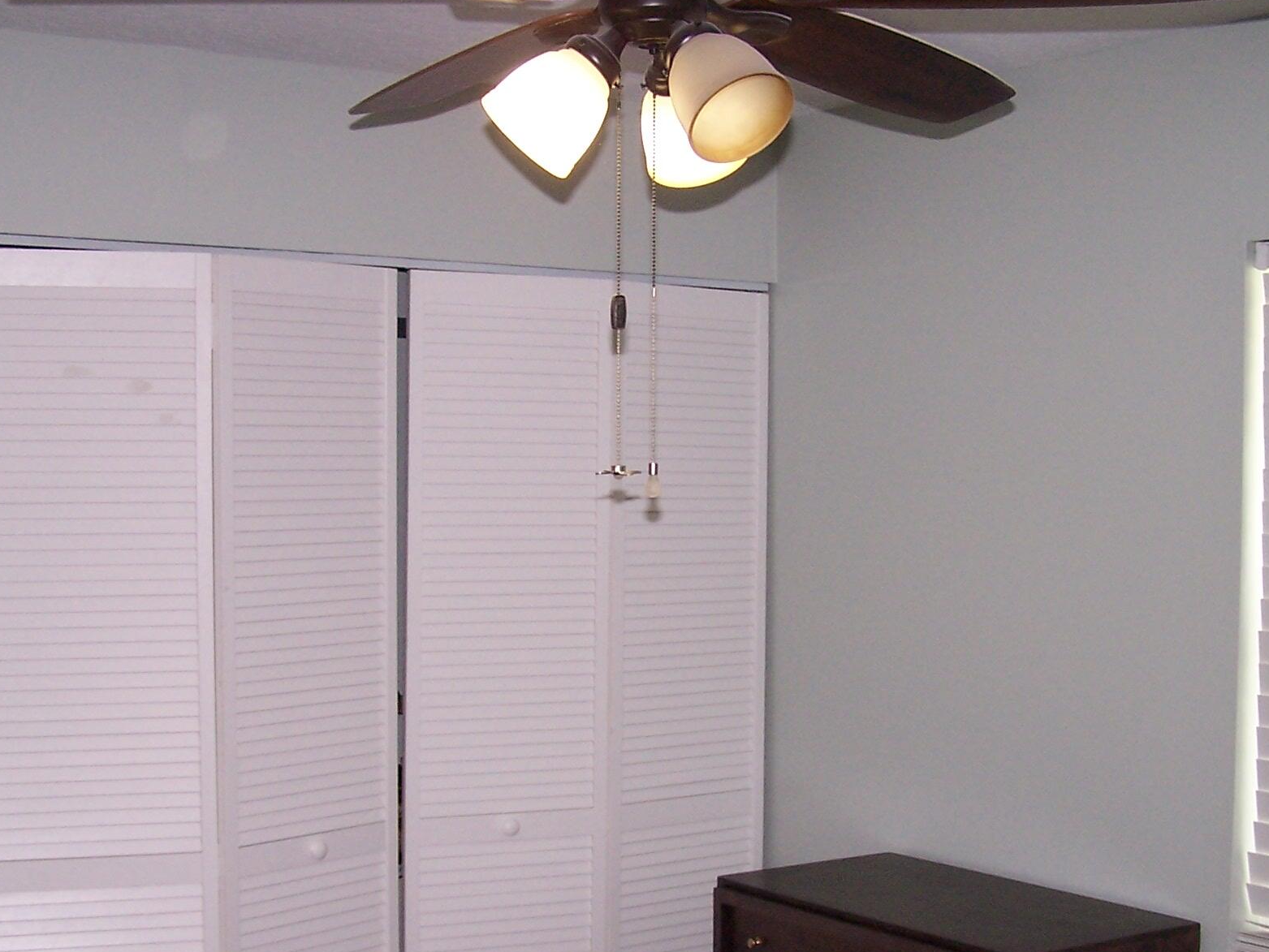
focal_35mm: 56
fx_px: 2053
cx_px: 680
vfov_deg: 26.0
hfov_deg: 34.3
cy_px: 626
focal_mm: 6.3
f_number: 2.8
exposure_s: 1/60
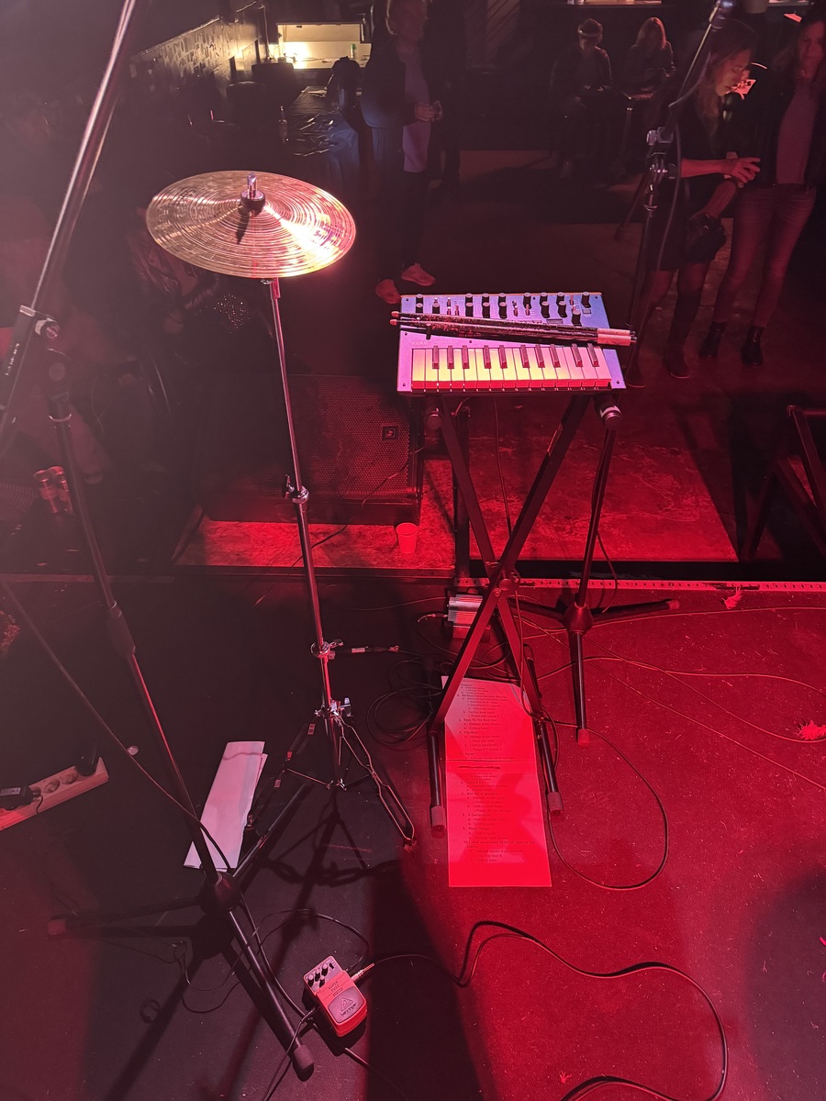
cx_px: 413
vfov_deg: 71.6
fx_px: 764
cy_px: 550
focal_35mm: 24
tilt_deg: -39.3
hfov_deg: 56.8
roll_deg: +2.0
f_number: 1.78
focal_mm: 6.76
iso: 800
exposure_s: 1/39
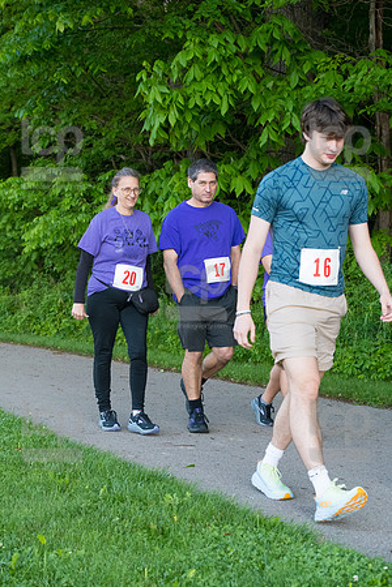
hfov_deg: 18.2
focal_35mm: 75
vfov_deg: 27.0
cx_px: 196
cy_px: 294
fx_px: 1225
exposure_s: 1/1600
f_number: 5.6
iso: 4000
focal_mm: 75
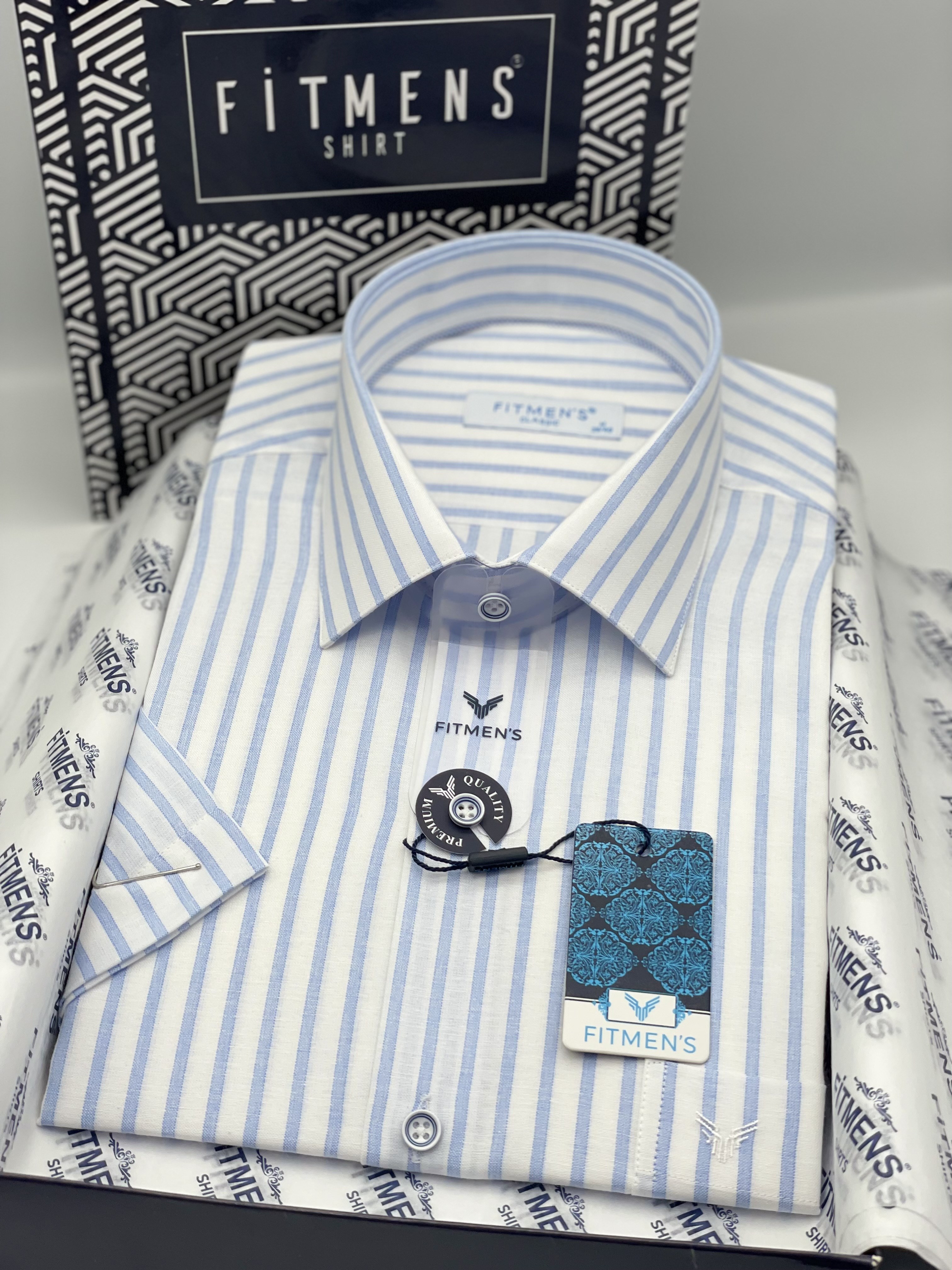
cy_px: 635
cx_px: 476
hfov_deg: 28.0
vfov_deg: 36.8
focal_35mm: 52
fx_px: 1907
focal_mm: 6
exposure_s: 1/280
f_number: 2
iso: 32
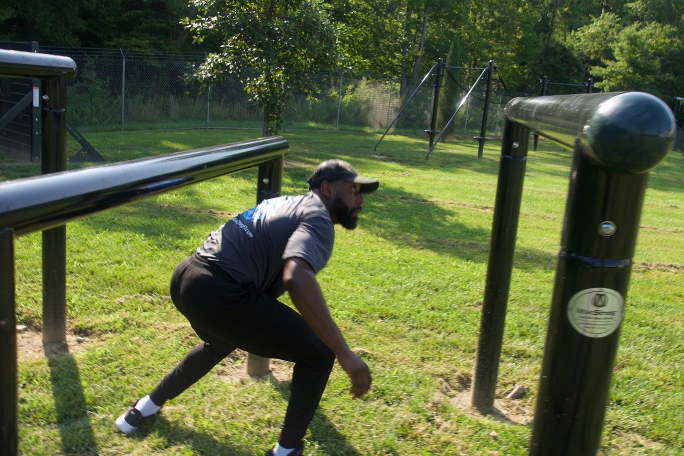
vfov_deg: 36.9
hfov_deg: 53.1
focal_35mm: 36
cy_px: 228
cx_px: 342
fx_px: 684
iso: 100
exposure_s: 1/100
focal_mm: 24
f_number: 6.3
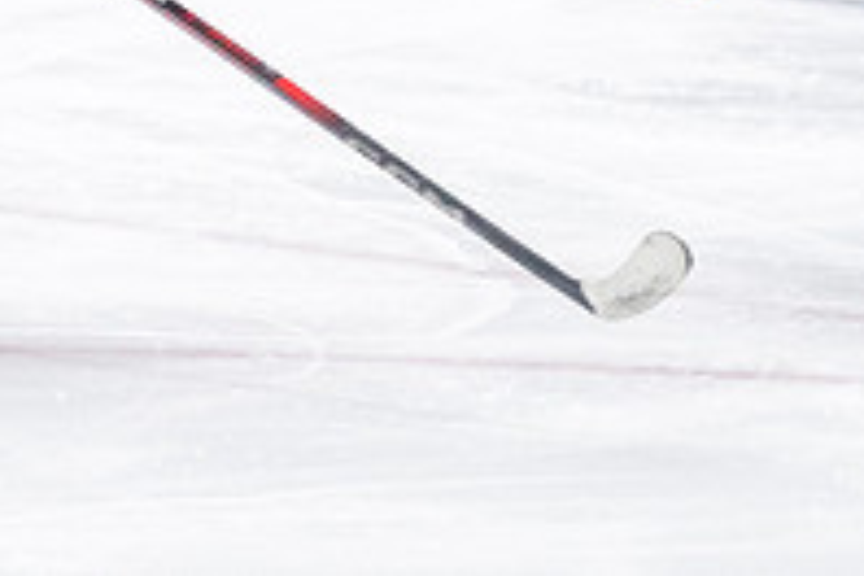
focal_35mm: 369
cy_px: -108
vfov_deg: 3.7
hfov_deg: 5.6
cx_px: 121
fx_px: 8855
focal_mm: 70
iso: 2500
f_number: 3.2
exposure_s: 1/640
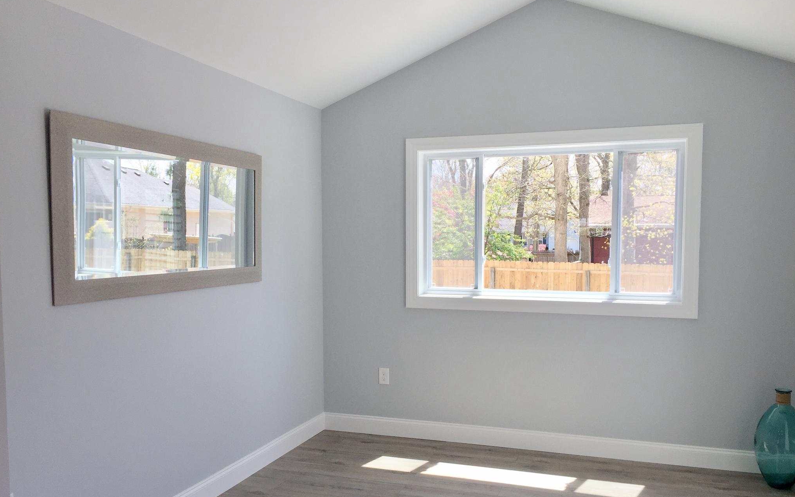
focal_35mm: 31
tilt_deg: -4.3
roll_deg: -0.3
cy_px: 283
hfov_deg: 61.2
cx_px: 398
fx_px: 672
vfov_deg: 40.5
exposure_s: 1/347
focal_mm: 4.15
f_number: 2.2
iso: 32
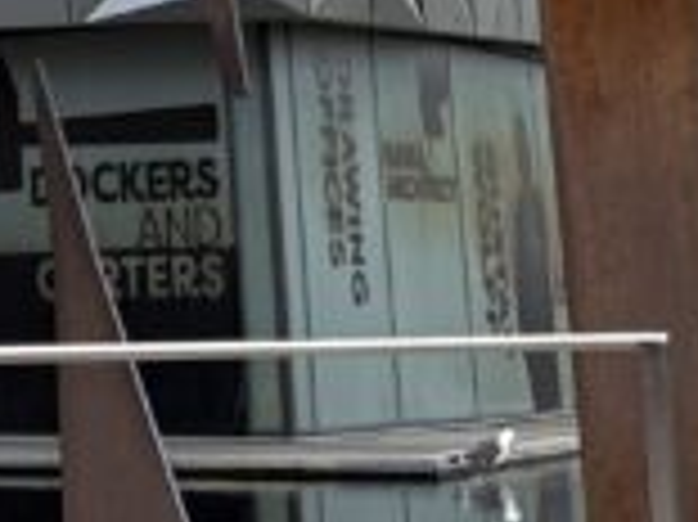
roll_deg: +1.3
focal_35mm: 159
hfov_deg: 12.2
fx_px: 3204
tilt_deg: +21.4
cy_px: -878
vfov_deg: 8.3
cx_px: -126
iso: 80
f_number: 1.78
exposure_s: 1/2370
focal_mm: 6.76
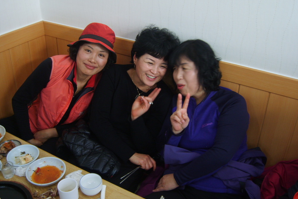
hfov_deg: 51.9
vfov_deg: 35.9
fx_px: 306
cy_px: 89
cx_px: 149
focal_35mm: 37
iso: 75
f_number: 2.8
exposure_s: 1/30
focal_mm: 7.4
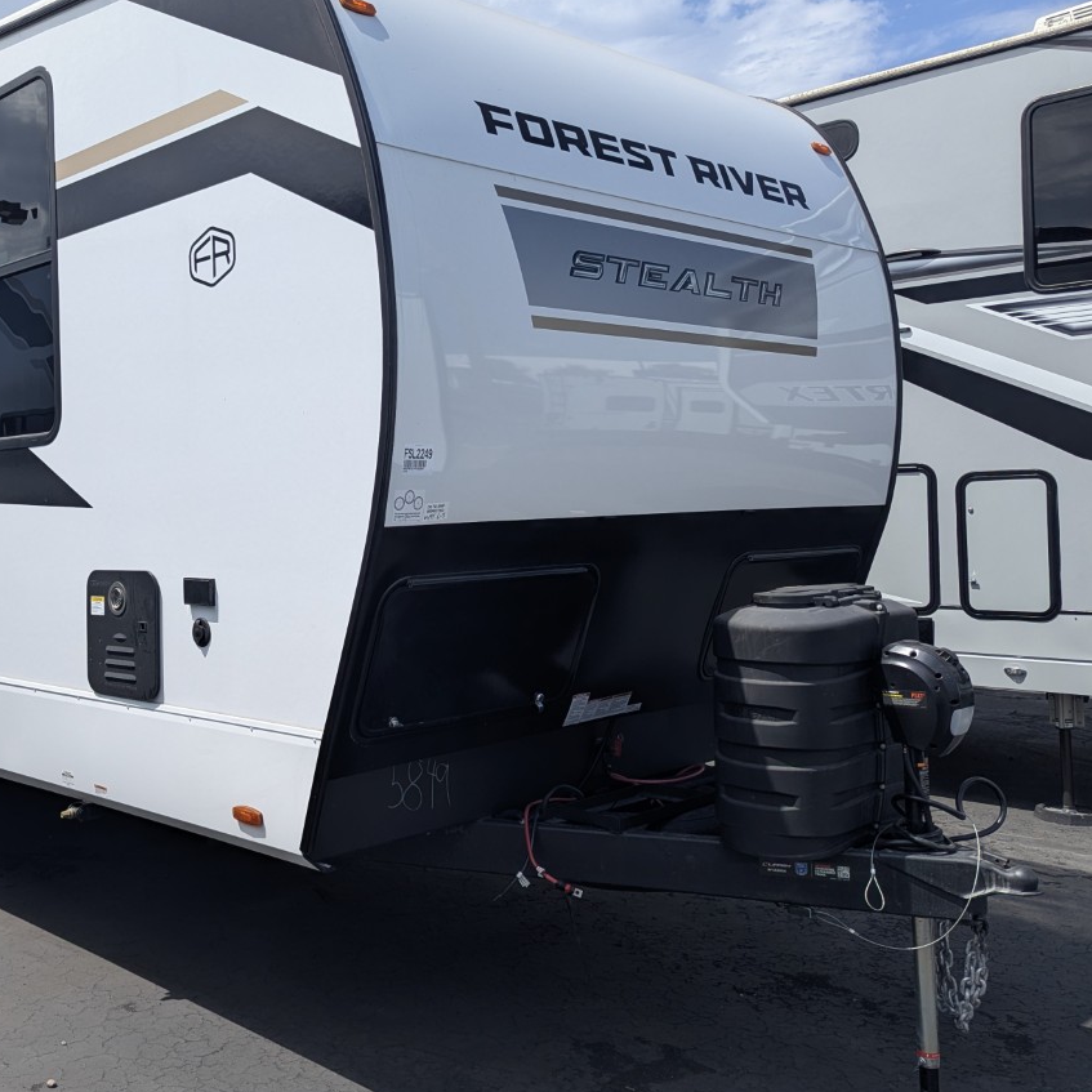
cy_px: 486
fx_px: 1249
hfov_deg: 45.7
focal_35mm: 35
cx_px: 283
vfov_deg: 47.1
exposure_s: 1/2762
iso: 50
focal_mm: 6.81
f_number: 1.85
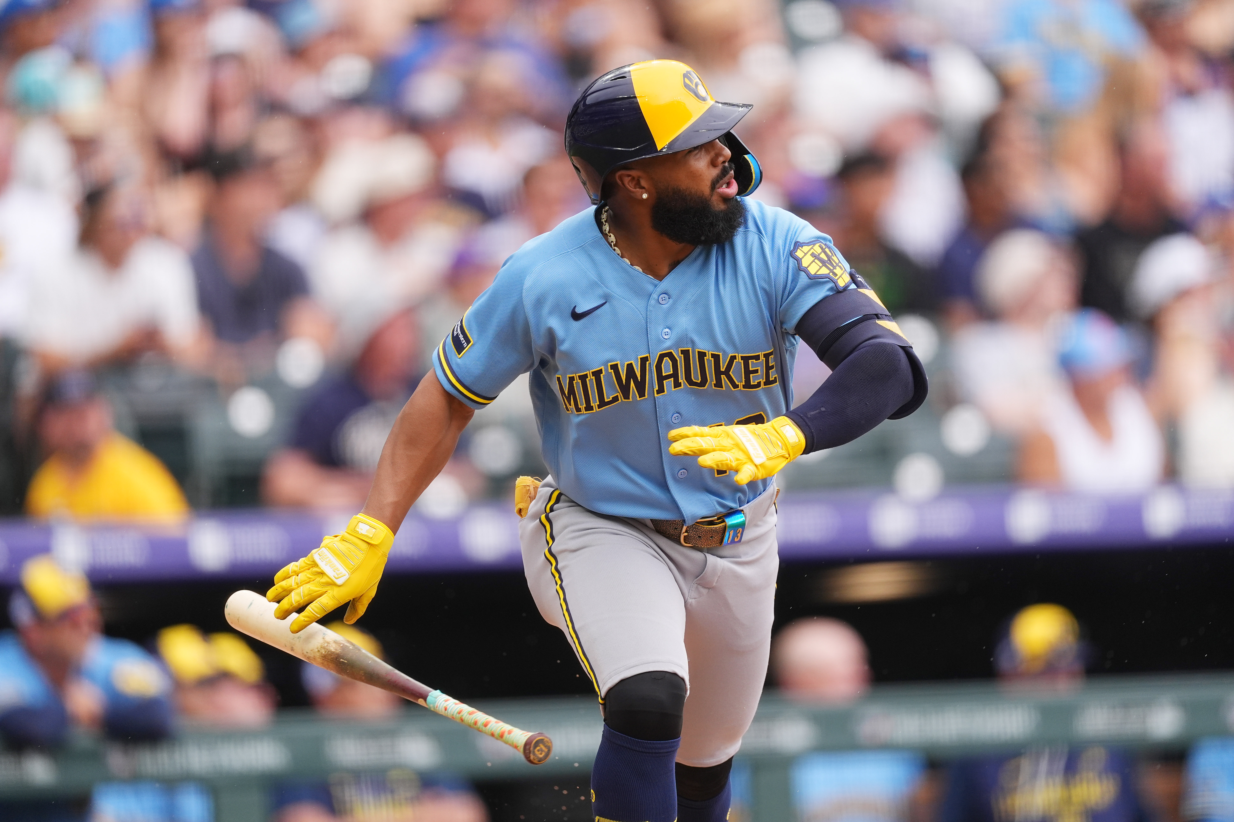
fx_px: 20565
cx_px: 617
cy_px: 411
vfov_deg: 2.3
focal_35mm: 600
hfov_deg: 3.4
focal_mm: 600
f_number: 4
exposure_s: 1/2000
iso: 800
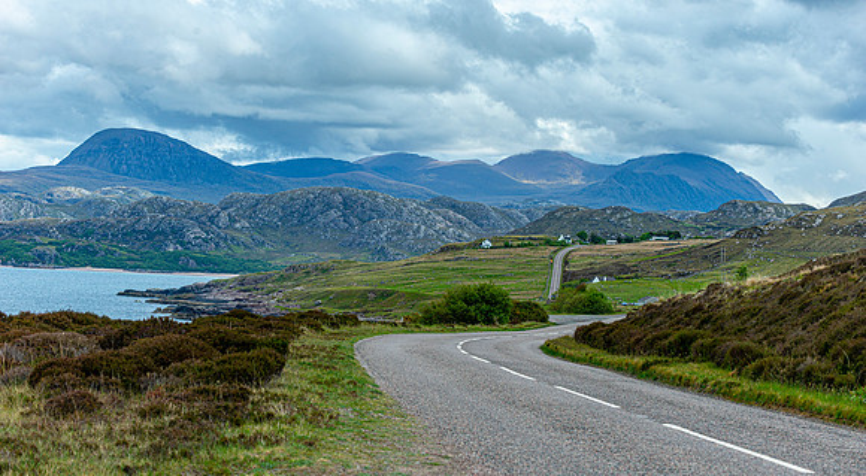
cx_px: 433
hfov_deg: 23.6
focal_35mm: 91
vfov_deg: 13.1
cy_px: 209
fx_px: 2069
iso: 160
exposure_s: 1/400
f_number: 8
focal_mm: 86
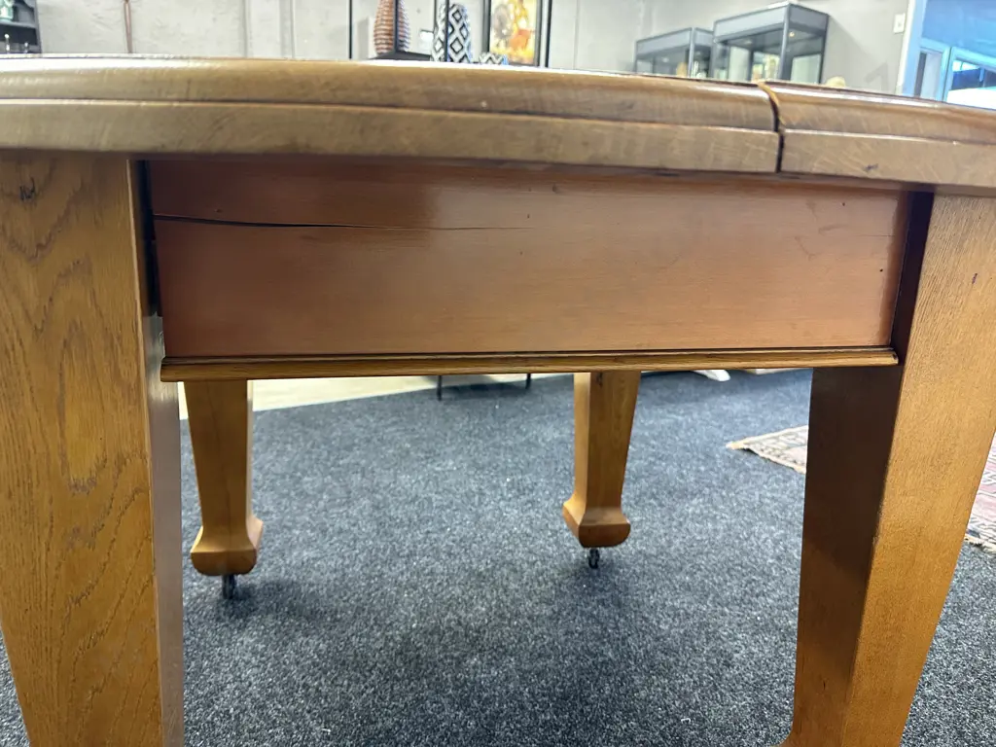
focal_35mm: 24
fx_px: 691
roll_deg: -1.5
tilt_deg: -13.7
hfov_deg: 71.6
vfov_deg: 56.8
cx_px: 498
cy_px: 374
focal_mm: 6.86
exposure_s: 1/50
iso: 400
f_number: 1.78
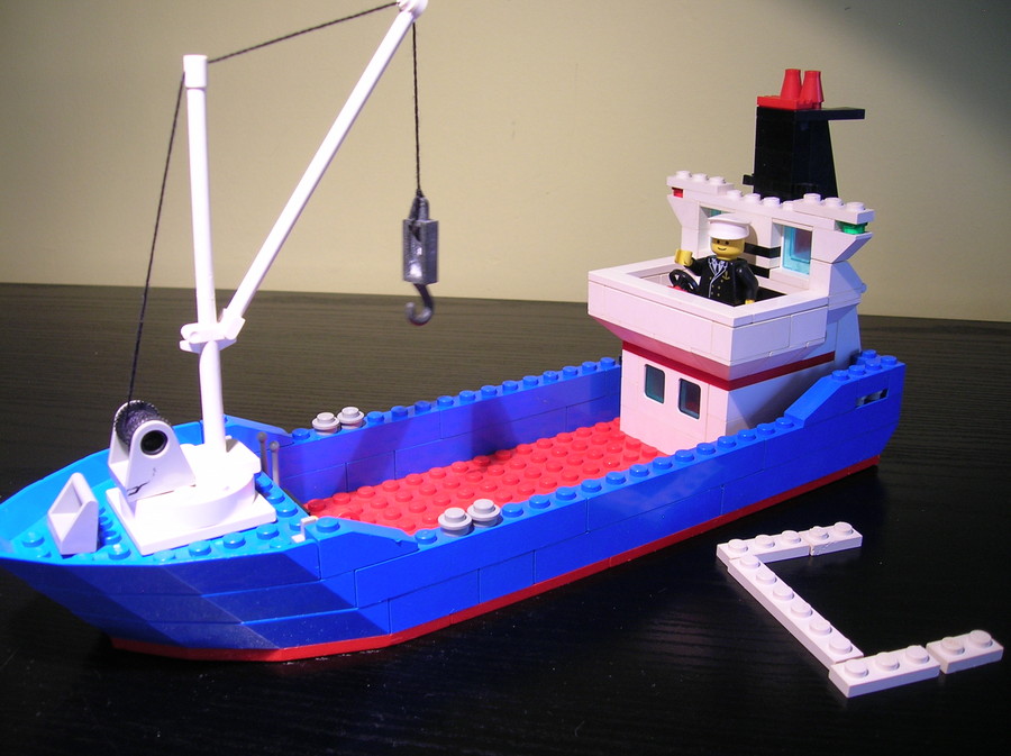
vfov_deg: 41.7
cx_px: 506
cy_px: 378
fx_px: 992
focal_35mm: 34
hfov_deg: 54.0
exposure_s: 1/6.1
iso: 50
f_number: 2.9
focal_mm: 5.7
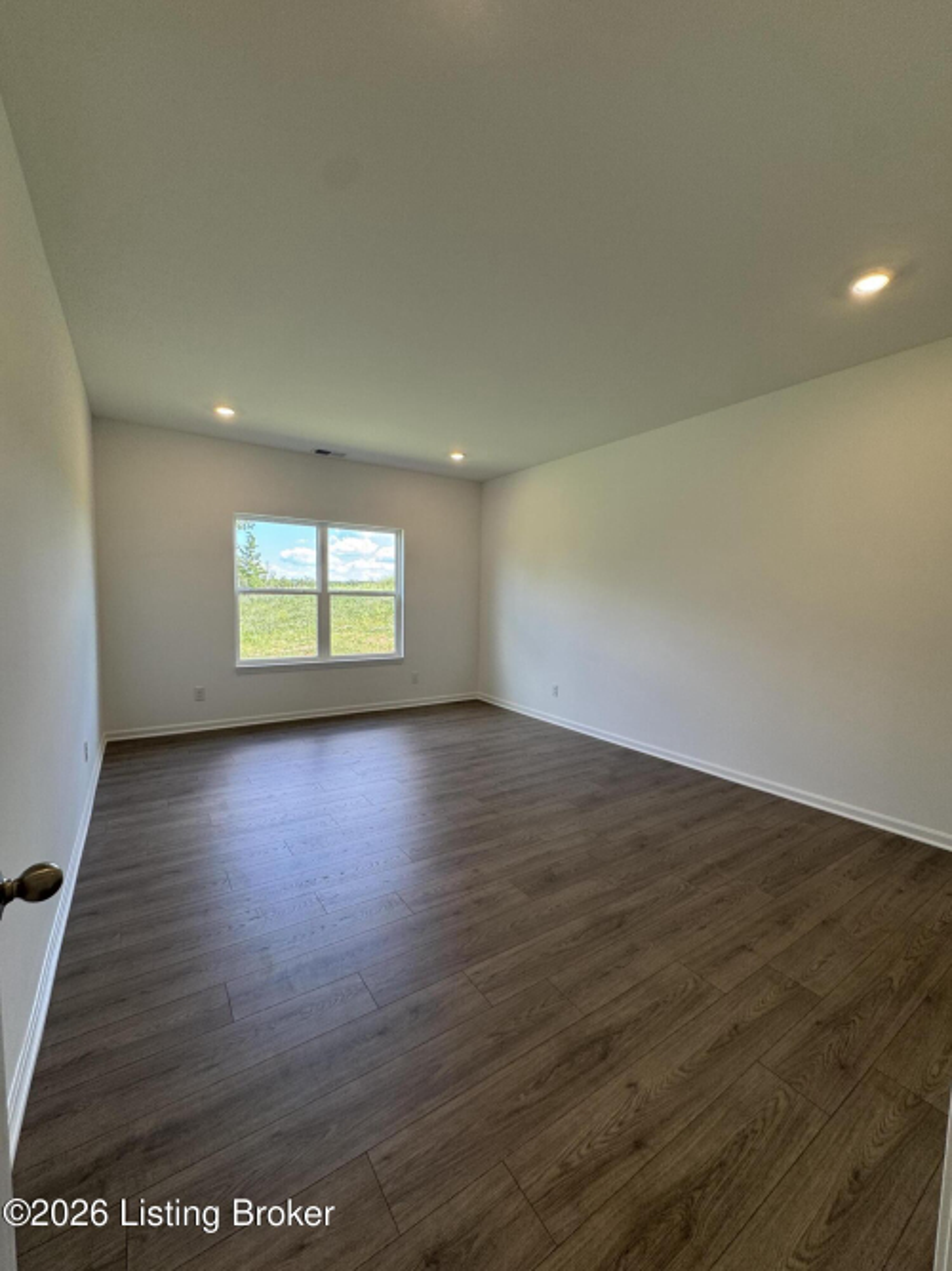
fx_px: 514
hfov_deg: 85.7
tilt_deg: -5.4
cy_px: 636
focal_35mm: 14
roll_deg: -0.1
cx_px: 476
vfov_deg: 102.1
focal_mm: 2.22
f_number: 2.2
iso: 64
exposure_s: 1/120
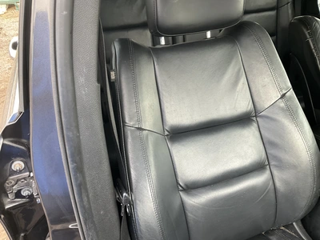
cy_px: 120
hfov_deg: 61.7
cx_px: 160
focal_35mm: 29
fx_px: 268
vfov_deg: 48.2
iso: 80
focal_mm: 3
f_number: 1.8
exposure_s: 1/60
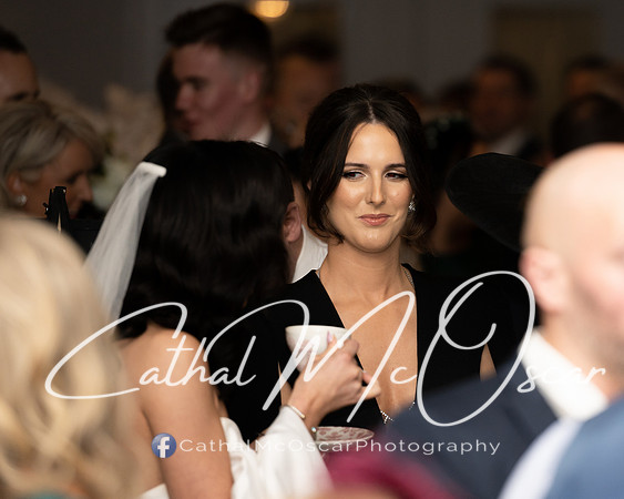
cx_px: 451
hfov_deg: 7.3
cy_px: 214
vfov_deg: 5.8
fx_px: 4885
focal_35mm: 265
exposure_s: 1/160
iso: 200
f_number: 2.8
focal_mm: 195
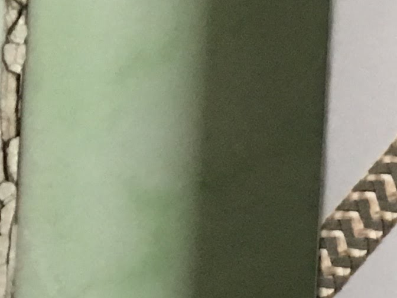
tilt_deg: -80.4
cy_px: 124
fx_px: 1996
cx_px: 1144
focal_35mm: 174
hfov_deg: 9.3
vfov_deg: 8.5
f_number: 2.2
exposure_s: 1/8
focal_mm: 4.15
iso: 100
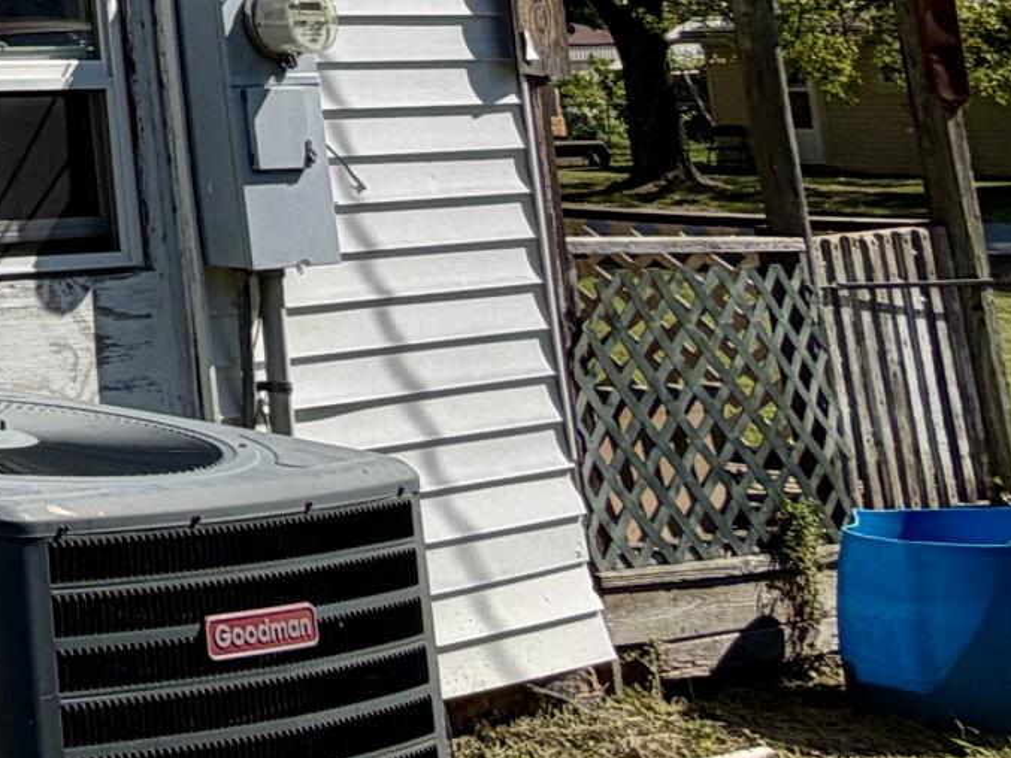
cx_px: -948
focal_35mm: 62
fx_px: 1811
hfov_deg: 19.6
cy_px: -185
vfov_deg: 21.7
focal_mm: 2.22
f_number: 2.2
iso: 20
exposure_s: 1/1534
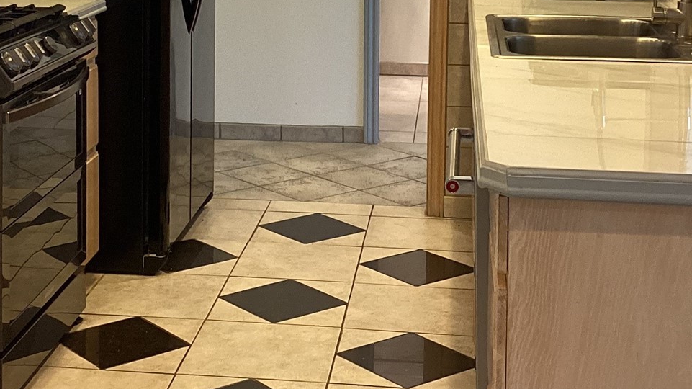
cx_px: 271
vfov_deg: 16.3
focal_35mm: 72
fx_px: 1321
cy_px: -32
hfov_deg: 29.3
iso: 125
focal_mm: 3.3
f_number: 2.4
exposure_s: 1/60
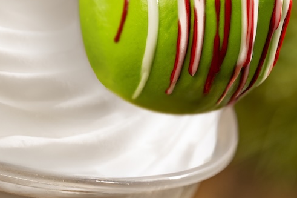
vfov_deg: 3.3
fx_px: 3389
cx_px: -9
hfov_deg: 5.0
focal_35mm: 411
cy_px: 78
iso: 40
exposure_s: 1/100
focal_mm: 105
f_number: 6.3
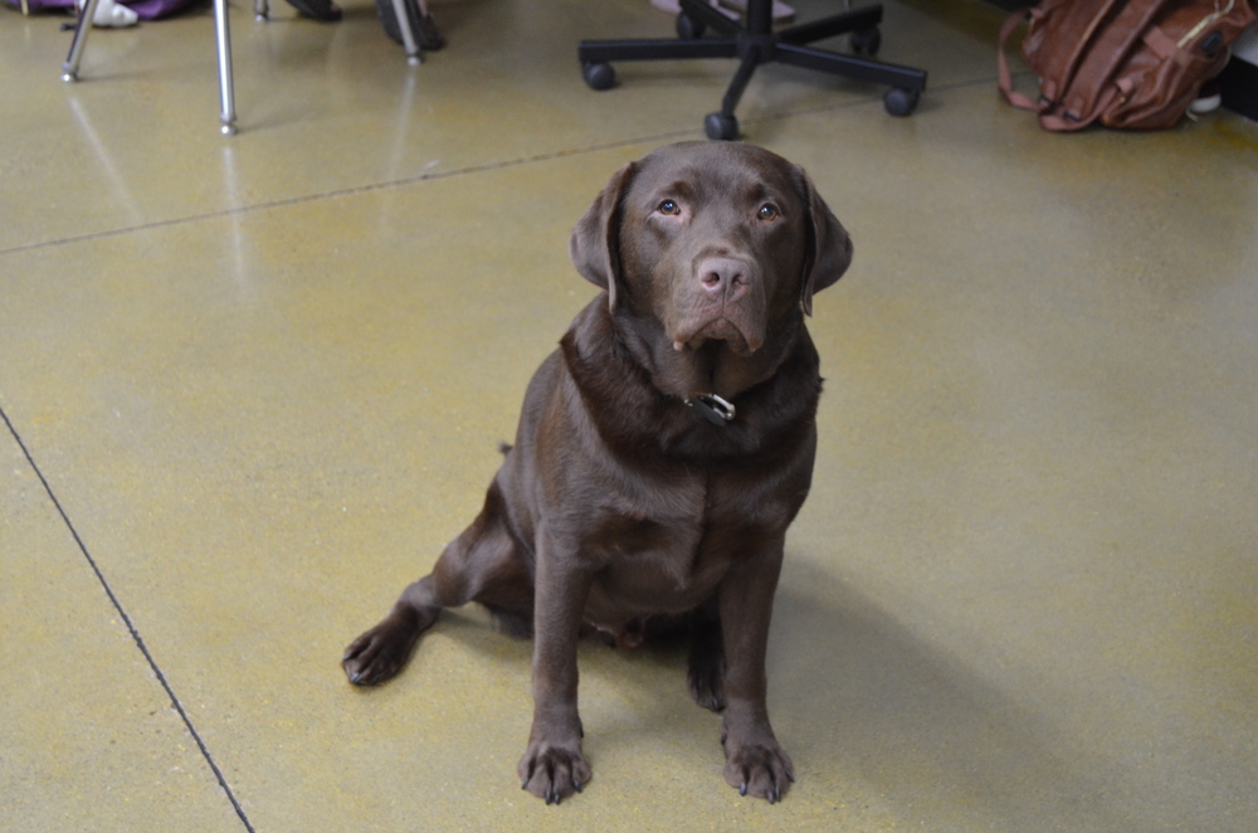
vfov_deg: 21.5
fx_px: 2197
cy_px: 416
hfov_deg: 32.0
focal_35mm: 63
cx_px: 629
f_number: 5
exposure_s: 1/30
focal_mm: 42
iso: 1600
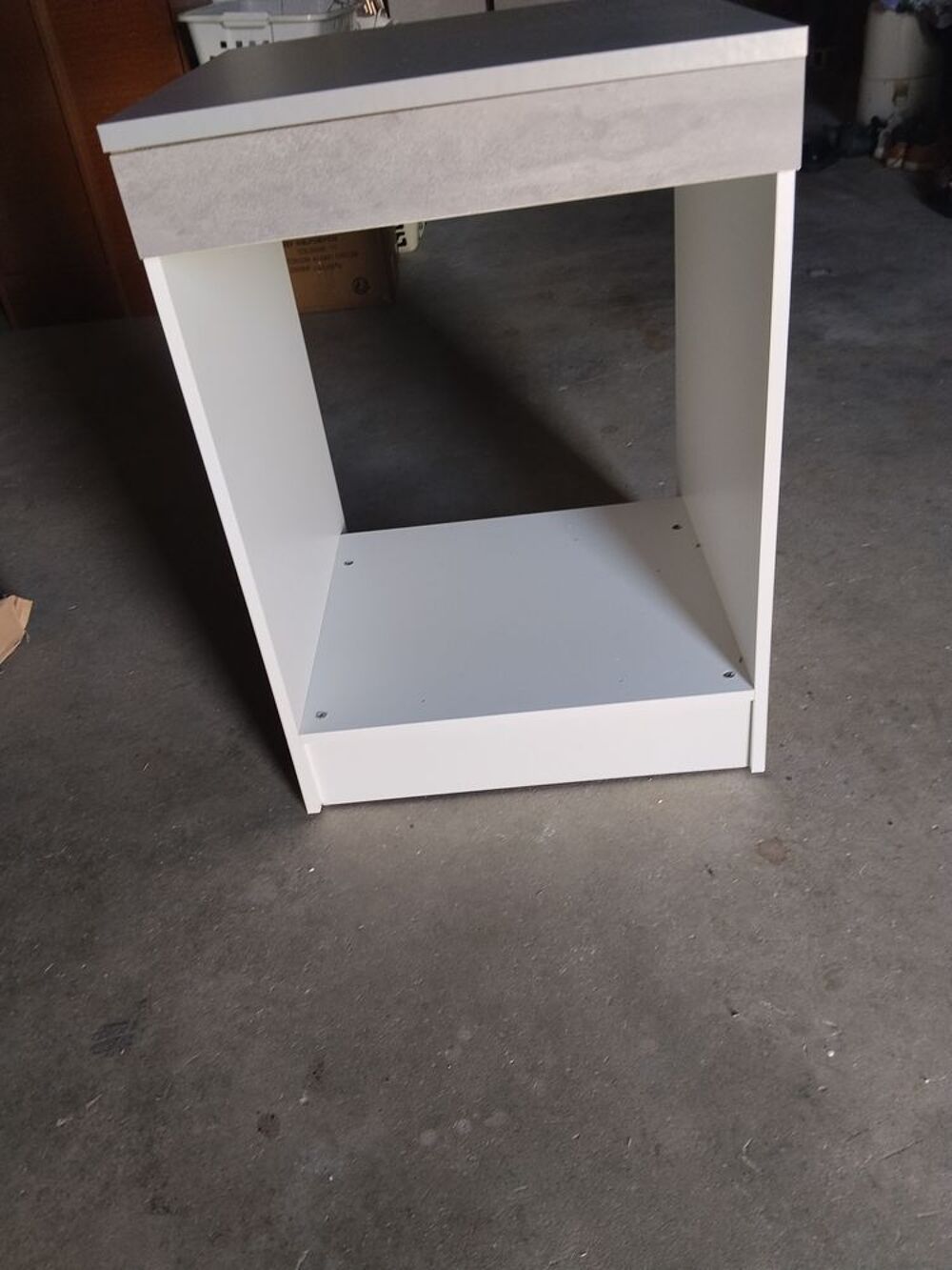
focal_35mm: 29
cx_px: 476
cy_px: 635
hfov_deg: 48.2
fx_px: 1063
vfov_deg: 61.7
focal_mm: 3.96
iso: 80
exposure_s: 1/50
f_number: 1.8
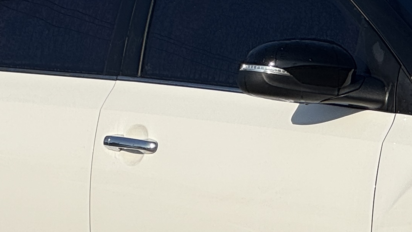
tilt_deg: -0.3
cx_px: 497
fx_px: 3419
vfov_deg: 3.9
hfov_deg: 6.8
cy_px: 98
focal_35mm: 313
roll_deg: -0.7
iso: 32
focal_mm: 9
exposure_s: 1/2096
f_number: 2.8
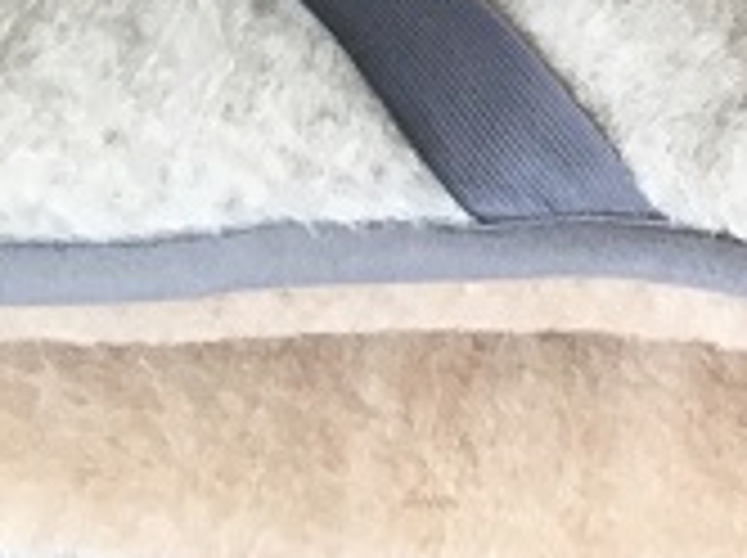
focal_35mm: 175
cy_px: -382
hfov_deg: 10.7
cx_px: 1292
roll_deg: -1.7
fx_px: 3771
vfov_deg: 8.2
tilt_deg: -34.3
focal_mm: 4.15
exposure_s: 1/33
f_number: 2.2
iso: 80
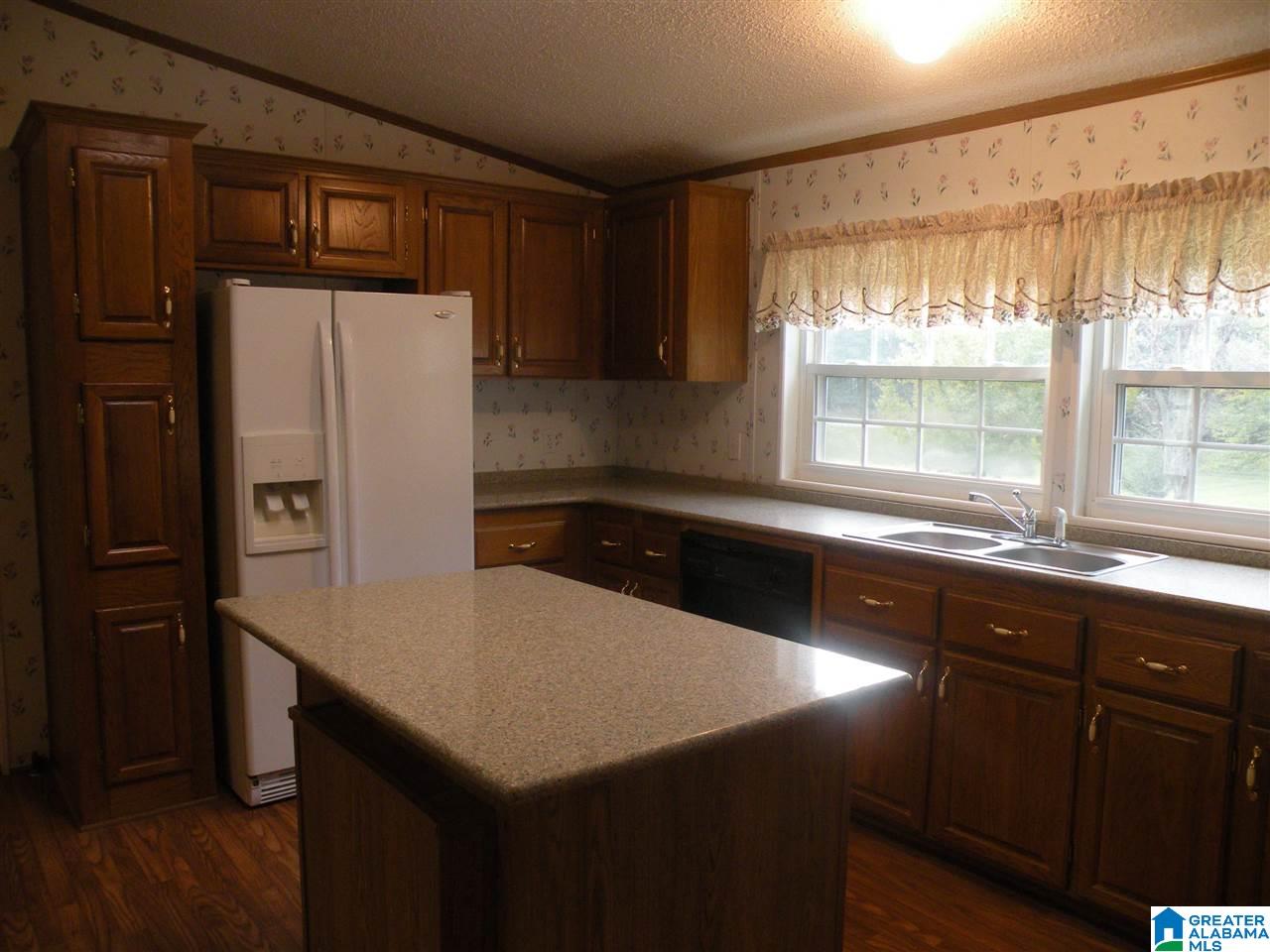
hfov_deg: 65.3
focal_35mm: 27
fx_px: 991
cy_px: 476
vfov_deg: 51.4
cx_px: 635
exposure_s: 1/59.8
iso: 202
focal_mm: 4.7
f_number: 2.8
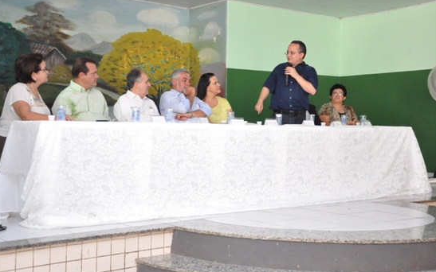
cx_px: 218
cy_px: 132
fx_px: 630
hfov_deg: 38.2
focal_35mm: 53
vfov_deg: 24.4
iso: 3200
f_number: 6.3
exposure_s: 1/100
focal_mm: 34
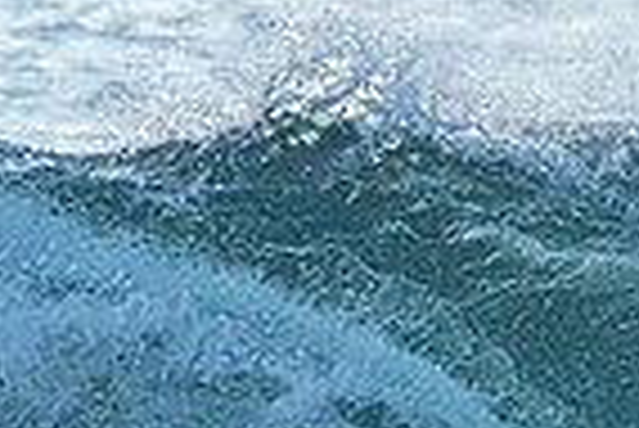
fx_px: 52273
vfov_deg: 0.5
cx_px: 1044
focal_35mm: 2942
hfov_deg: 0.7
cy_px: 561
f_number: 5.6
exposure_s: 1/1250
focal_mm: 480
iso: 560
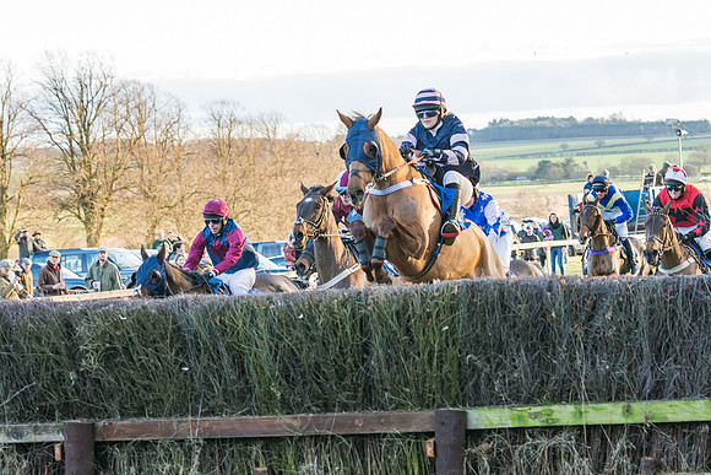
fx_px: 2483
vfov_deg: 10.9
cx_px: 367
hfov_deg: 16.3
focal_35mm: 126
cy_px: 221
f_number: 4
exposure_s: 1/500
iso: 800
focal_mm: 70
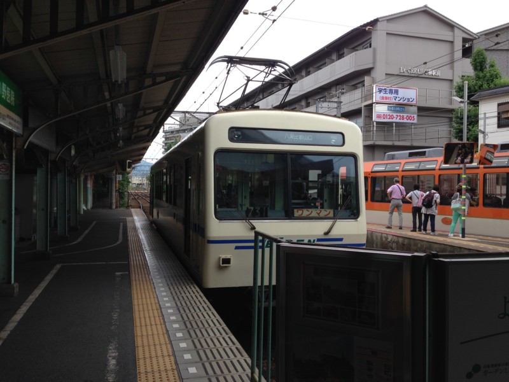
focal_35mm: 33
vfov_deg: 42.9
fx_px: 485
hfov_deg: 55.4
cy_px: 191
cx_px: 254
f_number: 2.4
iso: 50
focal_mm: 4.12
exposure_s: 1/488
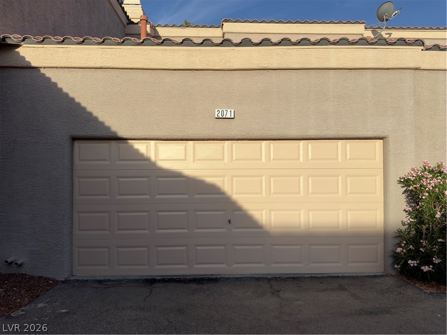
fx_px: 310
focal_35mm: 24
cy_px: 168
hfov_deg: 71.6
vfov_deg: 56.8
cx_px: 224
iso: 64
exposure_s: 1/5128
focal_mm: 6.76
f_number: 1.78
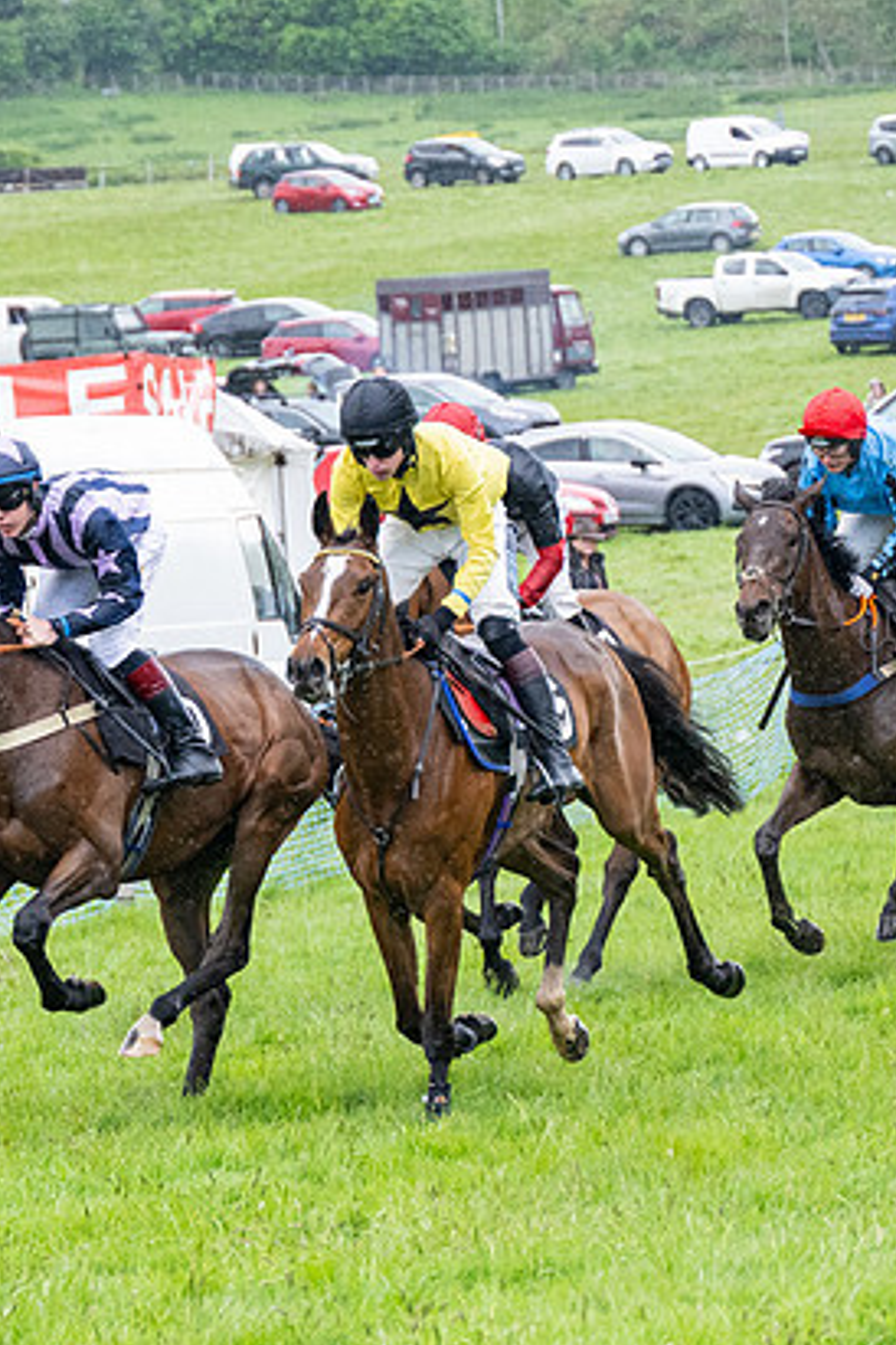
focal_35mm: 244
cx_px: 493
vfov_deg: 8.4
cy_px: 706
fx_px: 9109
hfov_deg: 5.6
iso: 1000
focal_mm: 98
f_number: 4
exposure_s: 1/1000
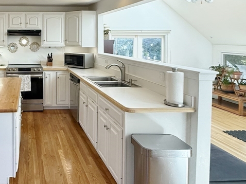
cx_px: 36
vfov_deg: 44.9
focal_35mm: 30
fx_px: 213
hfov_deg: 54.1
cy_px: 42
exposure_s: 1/120
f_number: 2.2
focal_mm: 2.22
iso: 250
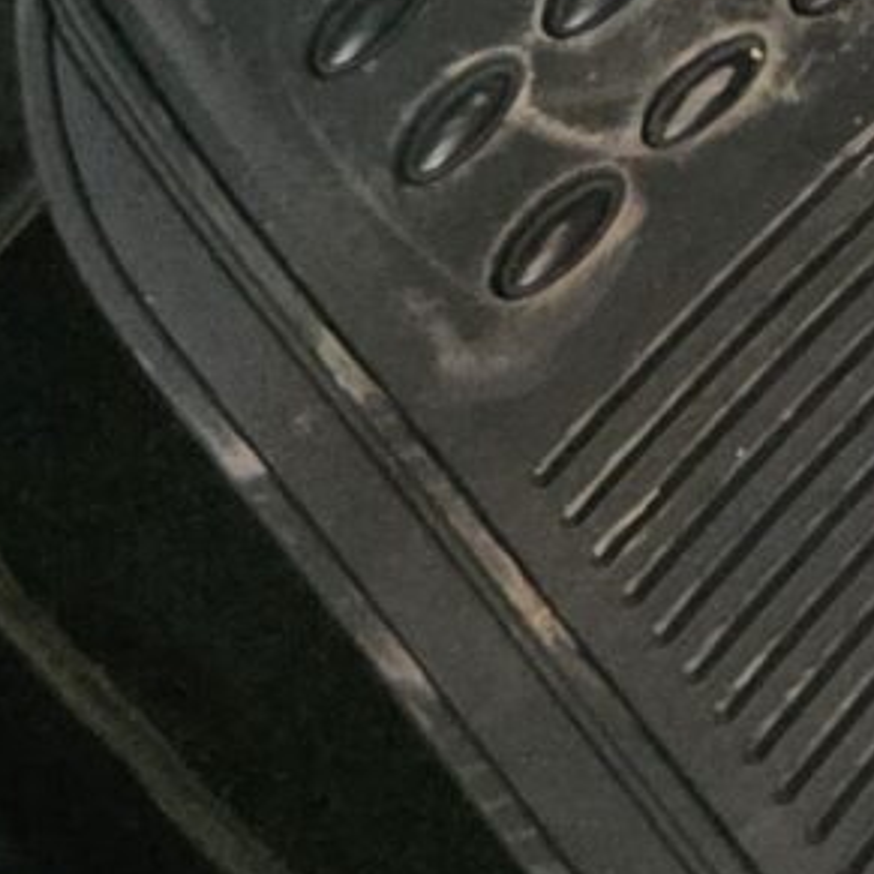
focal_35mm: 179
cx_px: 3045
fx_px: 5113
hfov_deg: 7.8
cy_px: -1874
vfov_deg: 8.1
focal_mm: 6.3
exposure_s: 1/100
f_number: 1.7
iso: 1600
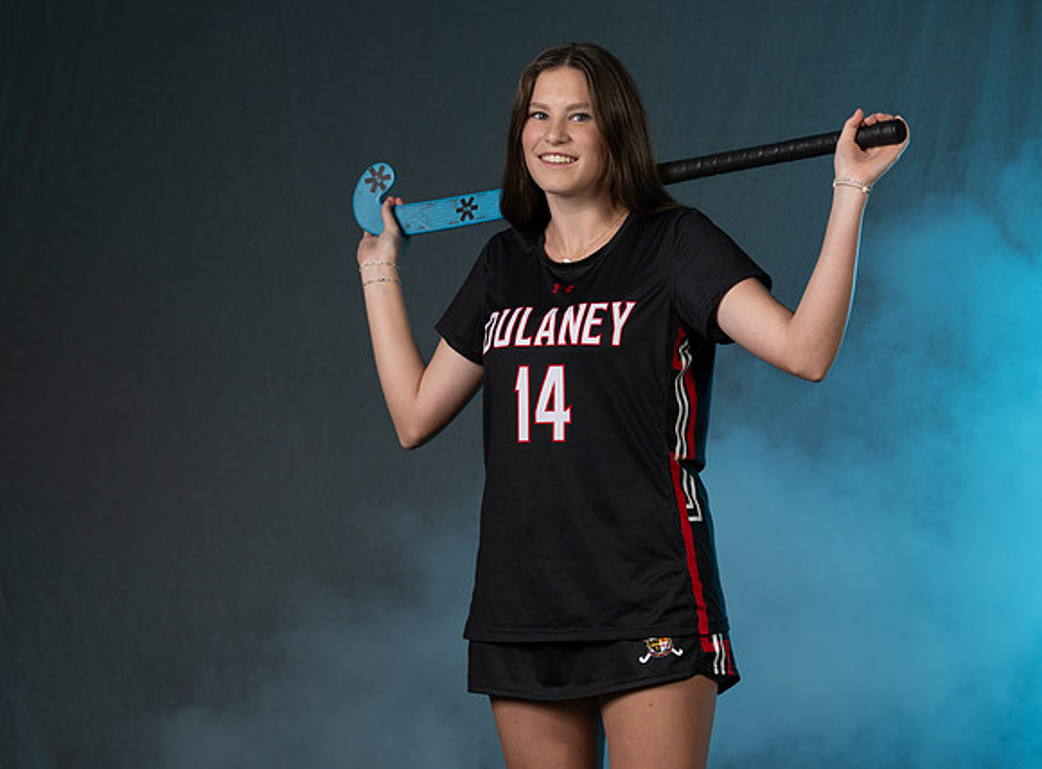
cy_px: 394
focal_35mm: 122
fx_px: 3665
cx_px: 583
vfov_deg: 12.0
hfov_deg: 16.2
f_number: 5.6
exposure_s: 1/125
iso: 80
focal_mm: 82
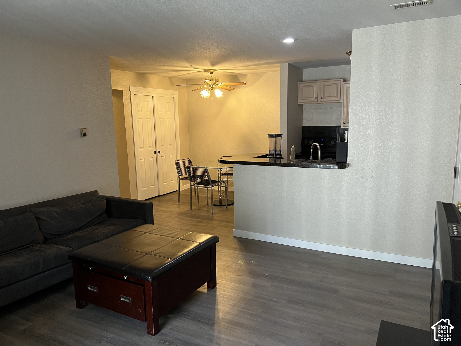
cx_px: 230
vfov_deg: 53.1
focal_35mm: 26
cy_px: 173
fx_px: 346
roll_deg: +2.2
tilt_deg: -8.2
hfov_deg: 67.3
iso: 125
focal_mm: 5.7
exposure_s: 1/60
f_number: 1.5
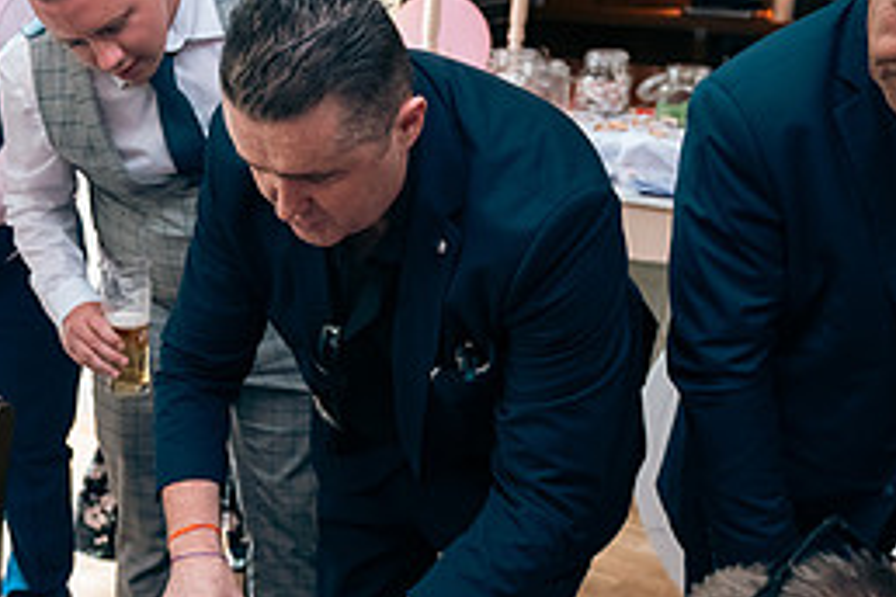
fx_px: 1344
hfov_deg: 34.7
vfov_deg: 25.1
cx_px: 80
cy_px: 307
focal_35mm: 54
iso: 800
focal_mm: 24
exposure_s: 1/160
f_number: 3.5
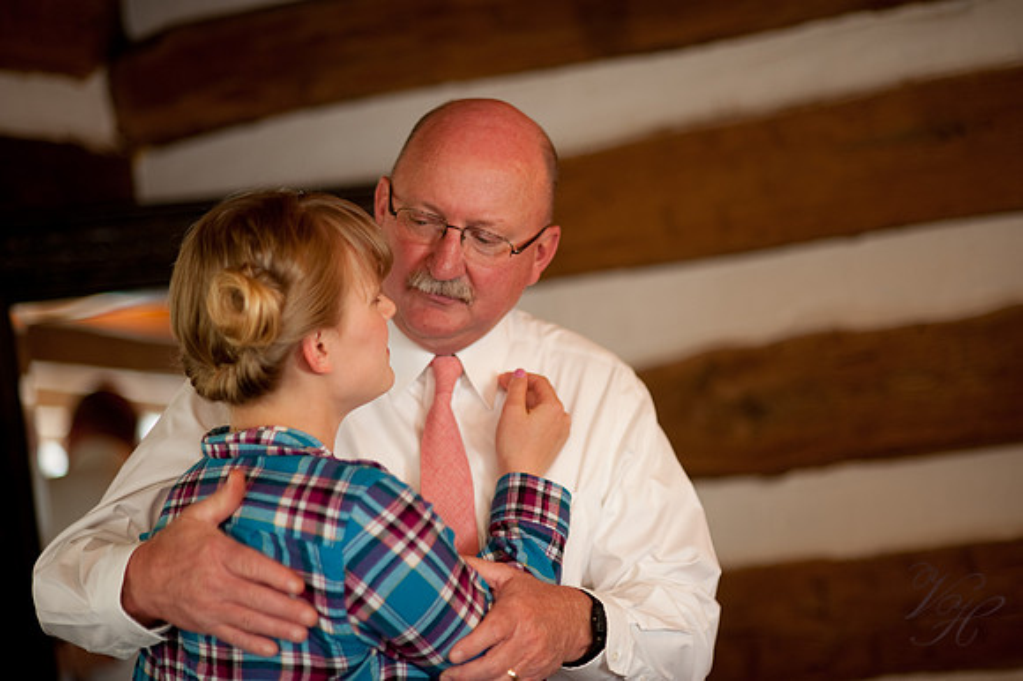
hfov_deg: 23.9
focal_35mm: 85
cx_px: 512
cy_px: 340
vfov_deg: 16.1
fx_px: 2414
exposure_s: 1/125
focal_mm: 85
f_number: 1.8
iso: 200
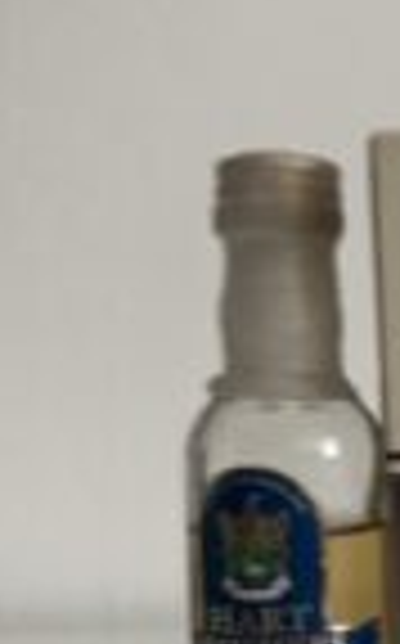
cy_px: 576
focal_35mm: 77
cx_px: 521
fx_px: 1347
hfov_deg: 16.0
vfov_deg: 26.0
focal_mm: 5.1
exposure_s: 1/60
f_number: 1.6
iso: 160
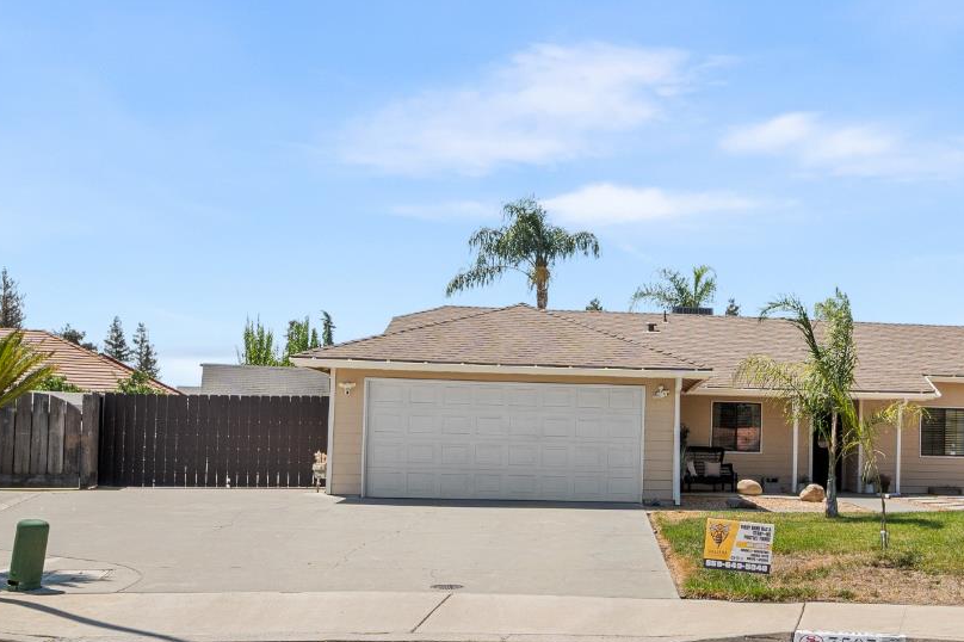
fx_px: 1044
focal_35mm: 39
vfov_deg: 34.0
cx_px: 725
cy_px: 402
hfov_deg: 47.7
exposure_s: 1/400
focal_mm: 14
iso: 200
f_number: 8
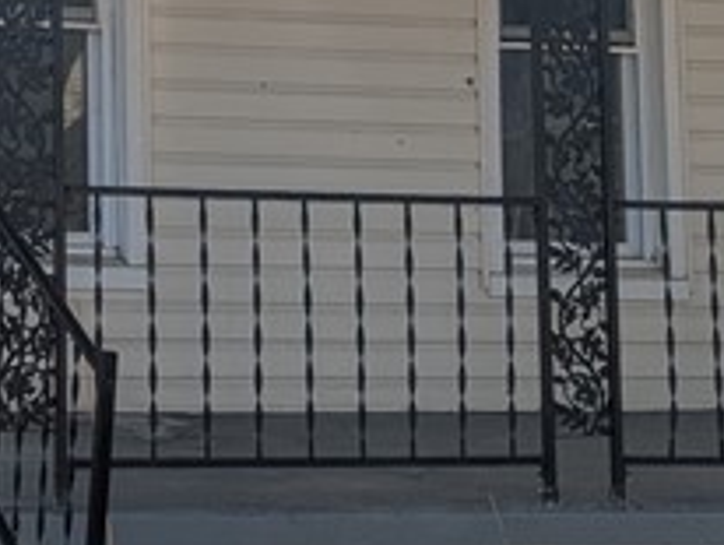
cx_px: -459
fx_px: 2492
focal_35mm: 119
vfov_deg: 12.1
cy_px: -151
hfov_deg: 15.0
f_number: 1.68
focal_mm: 6.9
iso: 21
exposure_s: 1/775
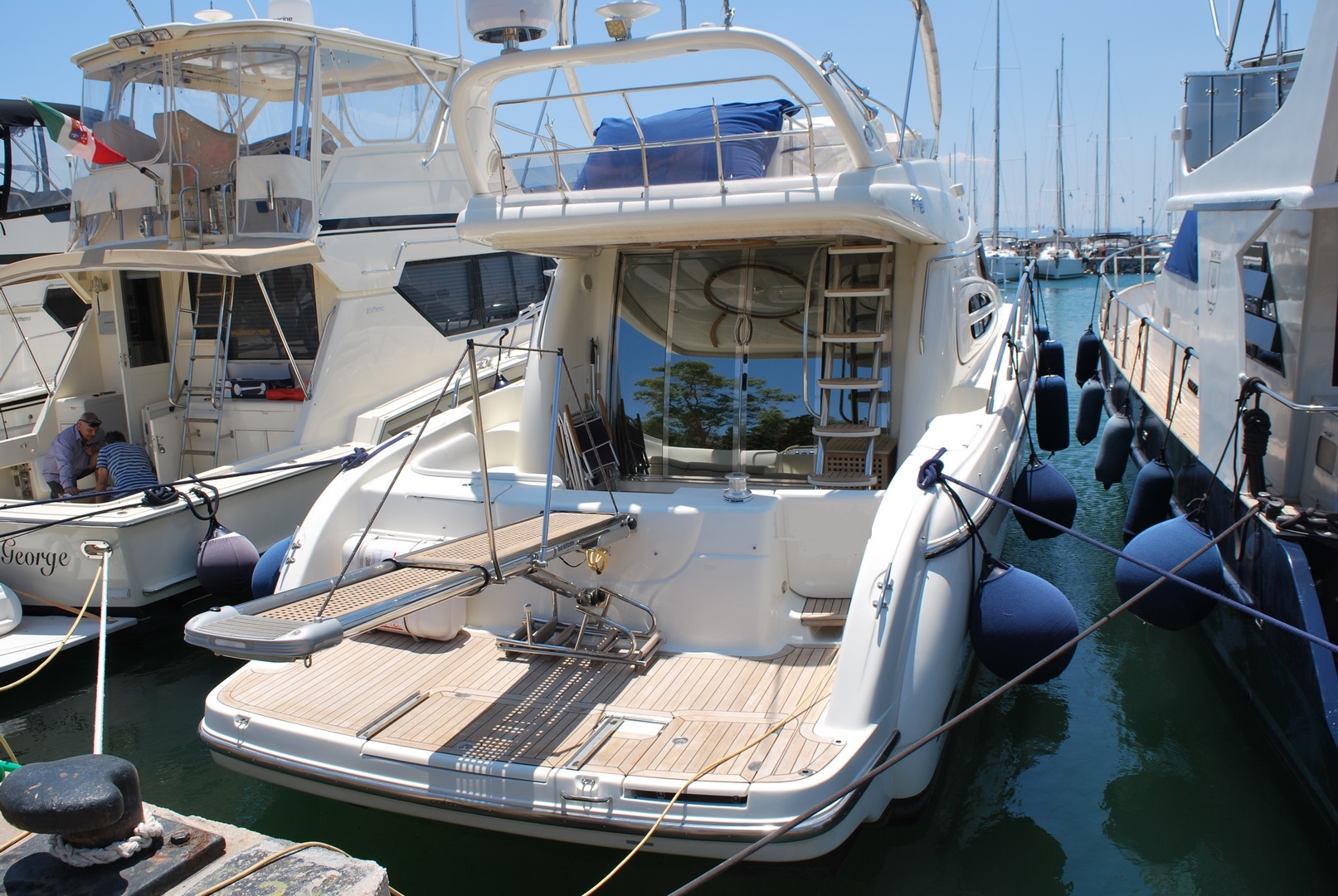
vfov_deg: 48.1
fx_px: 1005
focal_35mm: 27
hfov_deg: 67.3
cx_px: 669
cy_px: 448
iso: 100
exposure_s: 1/320
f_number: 9
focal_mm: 18
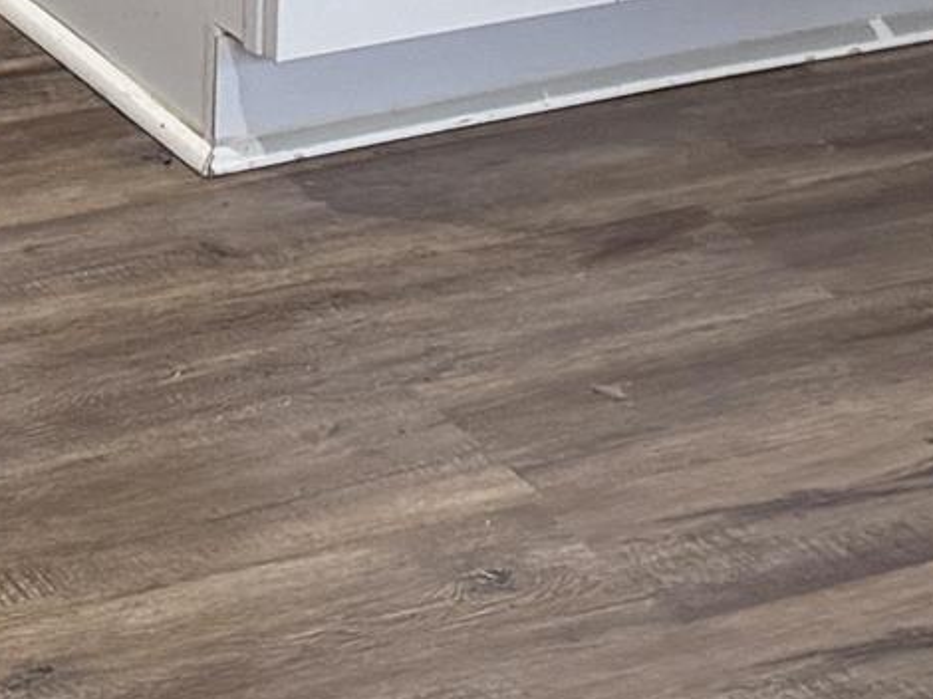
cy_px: -1164
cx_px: -56
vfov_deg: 8.4
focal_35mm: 157
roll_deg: -1.2
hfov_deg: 12.4
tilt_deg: -6.2
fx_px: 4229
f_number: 1.78
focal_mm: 6.76
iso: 320
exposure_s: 1/120
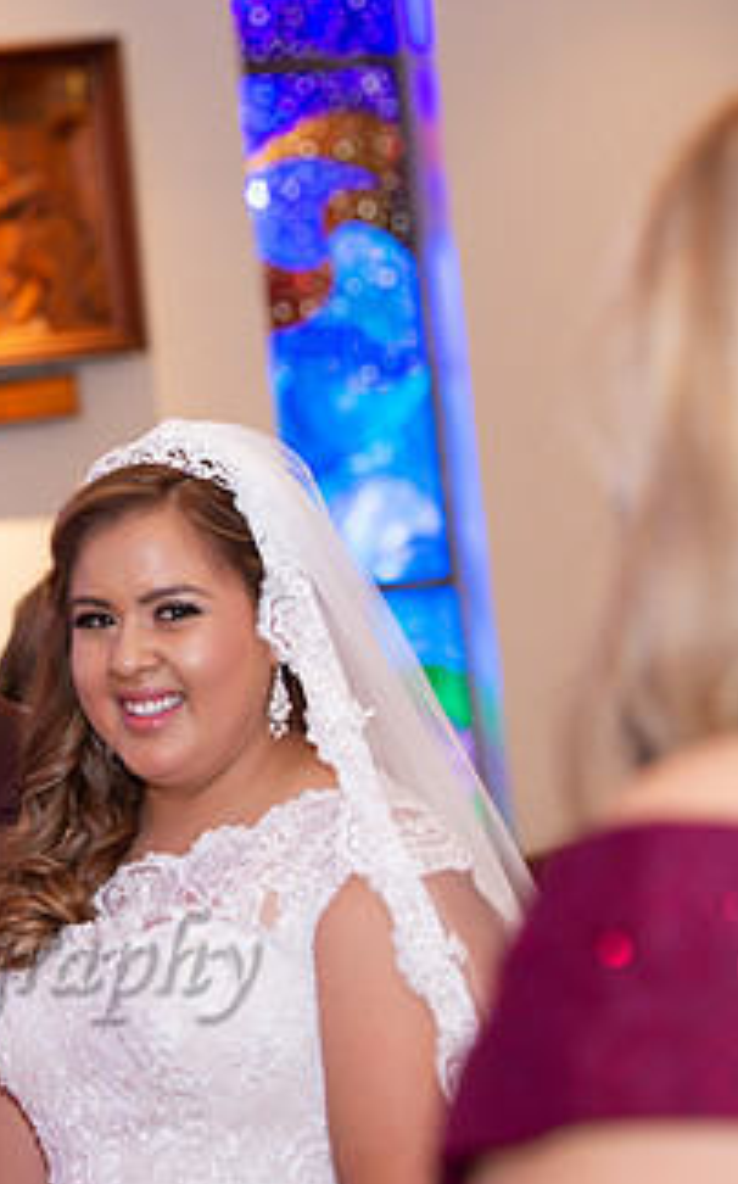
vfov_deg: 11.3
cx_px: -190
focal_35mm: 186
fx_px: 5996
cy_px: 603
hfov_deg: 7.0
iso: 1250
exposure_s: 1/60
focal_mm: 102
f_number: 4.5
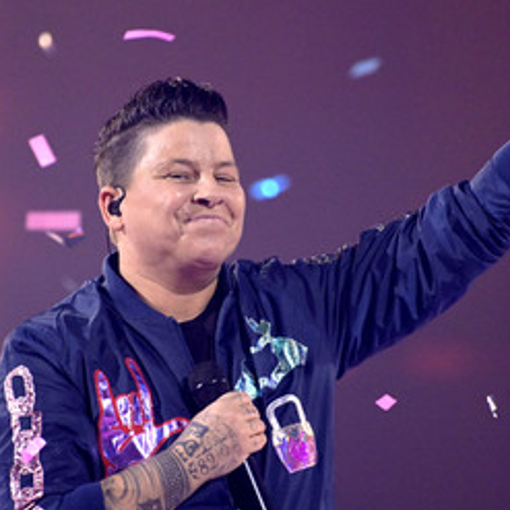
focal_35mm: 776
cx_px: 263
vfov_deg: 2.3
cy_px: 254
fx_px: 12935
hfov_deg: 2.3
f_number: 5.6
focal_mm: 500
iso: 8000
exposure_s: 1/500
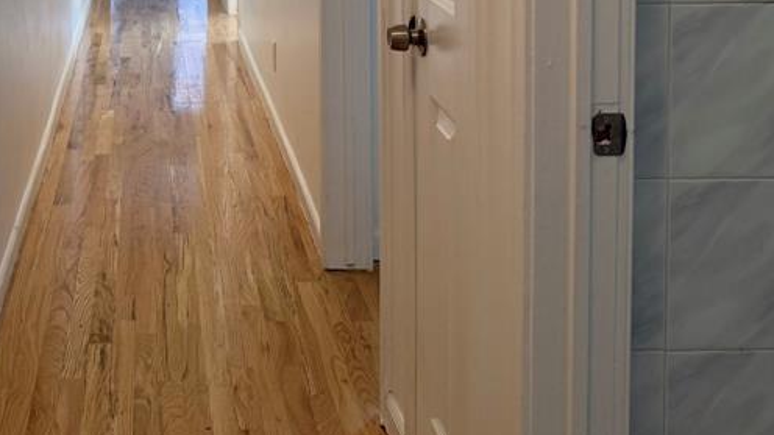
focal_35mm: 54
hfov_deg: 37.0
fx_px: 1108
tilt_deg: +0.5
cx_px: 139
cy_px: -104
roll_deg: +1.7
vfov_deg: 20.6
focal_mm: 6.76
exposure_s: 1/120
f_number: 1.78
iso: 125
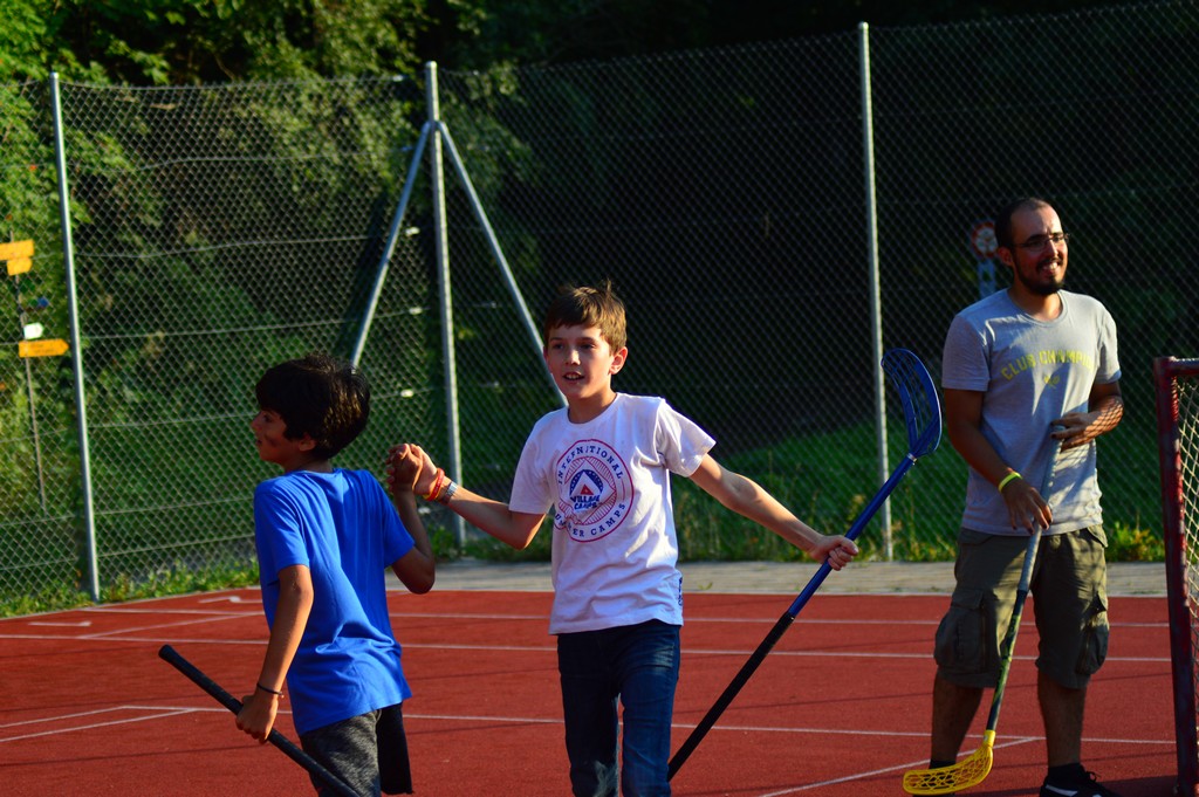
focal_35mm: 105
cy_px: 398
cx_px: 600
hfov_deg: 19.5
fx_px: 3494
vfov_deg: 13.0
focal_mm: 70
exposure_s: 1/640
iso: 200
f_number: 4
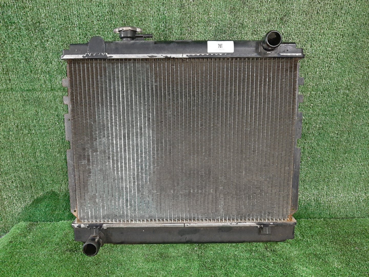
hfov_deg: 67.3
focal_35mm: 26
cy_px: 138
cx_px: 184
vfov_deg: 53.1
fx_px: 277
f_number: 1.7
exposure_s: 1/25
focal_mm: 3.93
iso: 355
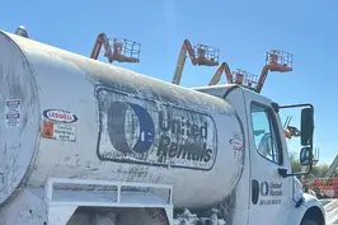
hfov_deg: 34.9
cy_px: 214
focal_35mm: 56
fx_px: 525
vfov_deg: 23.3
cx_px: 84
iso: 50
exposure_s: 1/3165
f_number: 1.5
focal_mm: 5.7
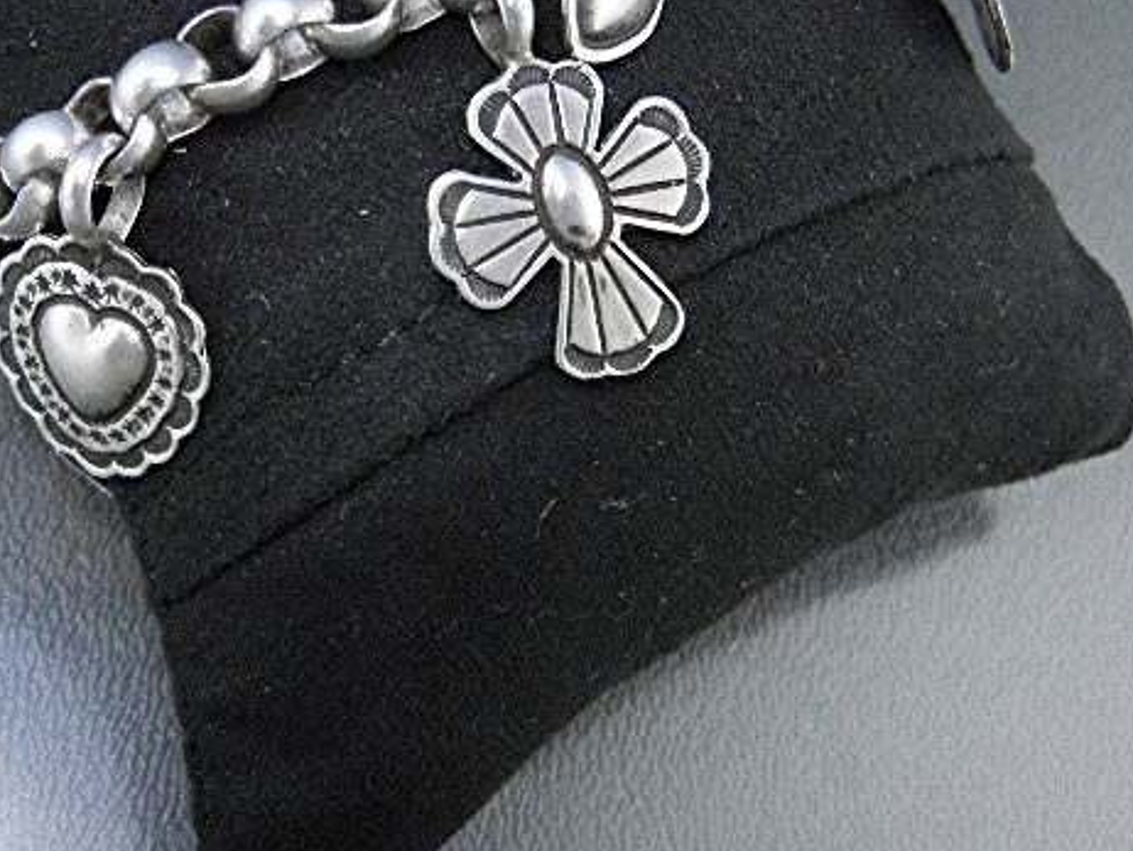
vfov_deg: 26.9
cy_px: 265
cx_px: 422
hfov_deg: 35.3
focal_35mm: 54
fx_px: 1768
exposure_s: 1/30
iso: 800
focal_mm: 7.1
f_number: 7.4
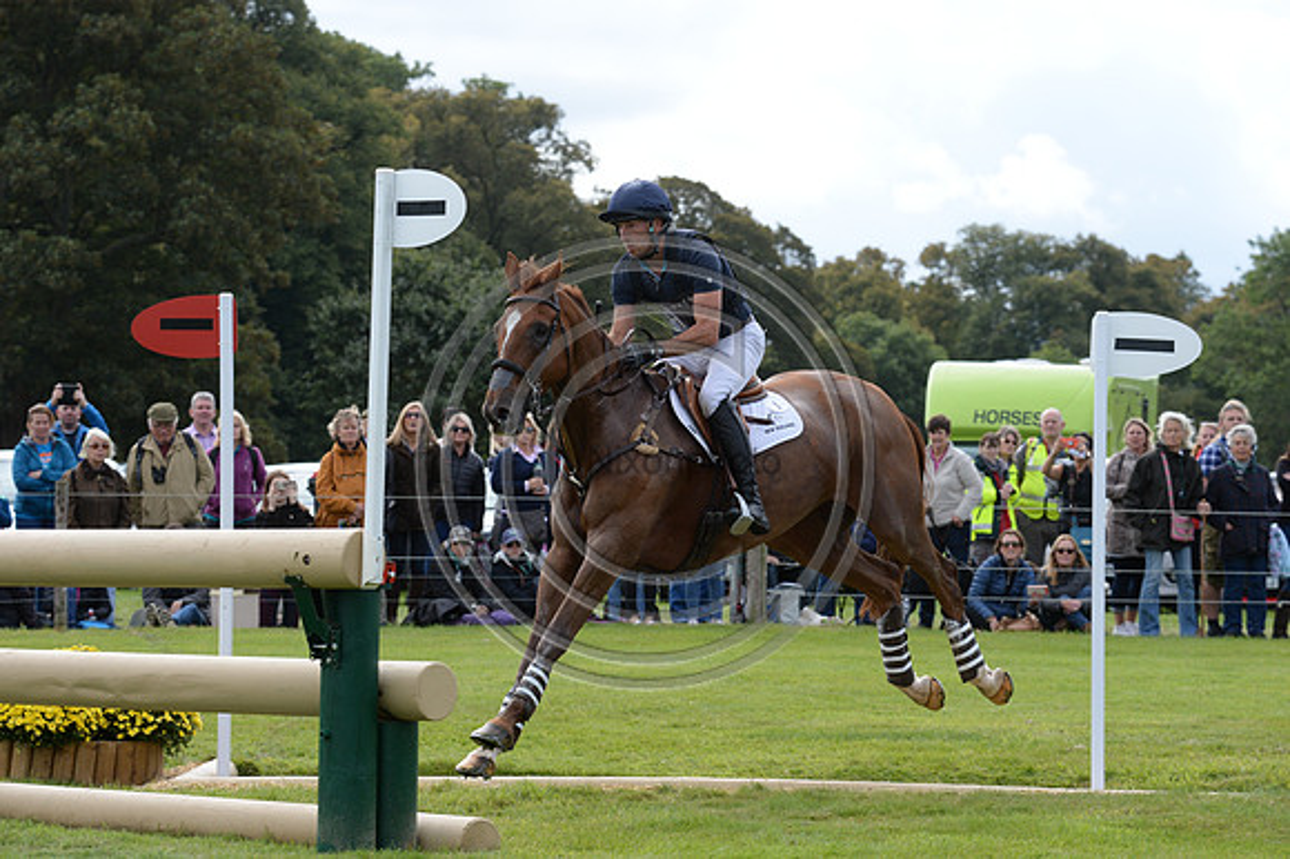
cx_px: 645
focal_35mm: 160
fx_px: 5730
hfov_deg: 12.8
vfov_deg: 8.6
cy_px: 430
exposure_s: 1/1000
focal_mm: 160
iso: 800
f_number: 8
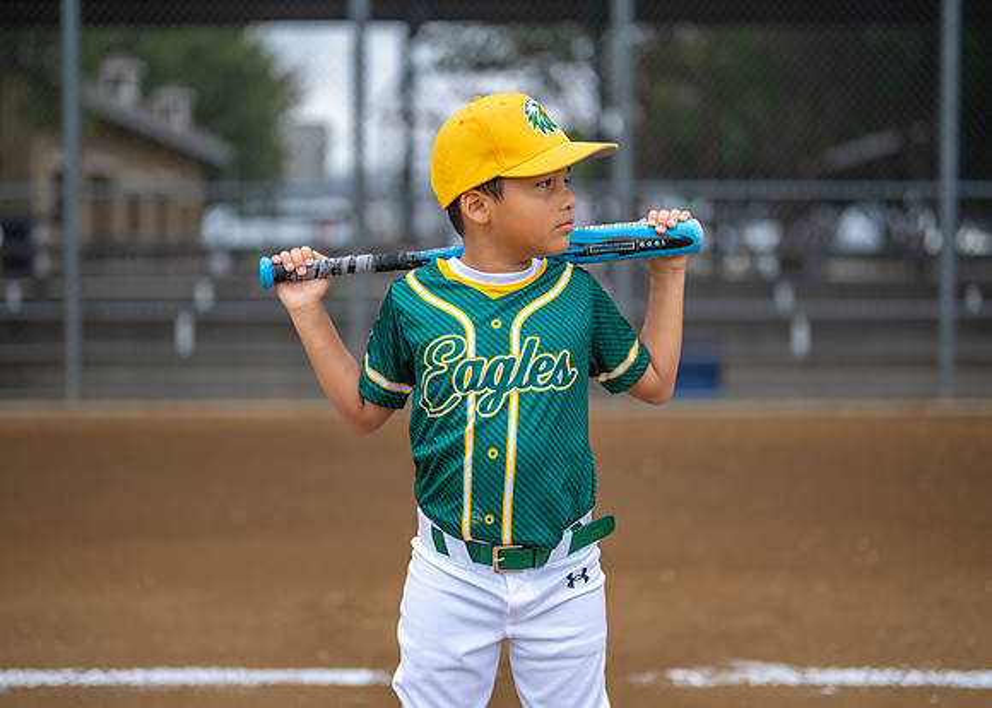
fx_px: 1596
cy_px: 328
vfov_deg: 25.0
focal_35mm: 57
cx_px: 492
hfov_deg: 34.5
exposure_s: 1/2500
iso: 160
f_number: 1.2
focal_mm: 50
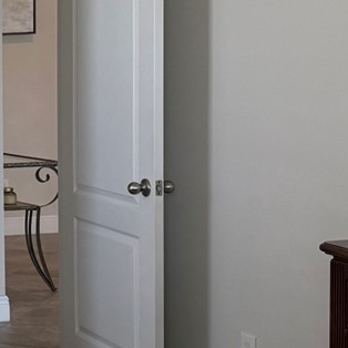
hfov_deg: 13.7
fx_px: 1228
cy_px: 114
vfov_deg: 16.1
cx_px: -346
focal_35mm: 108
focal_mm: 6.76
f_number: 1.78
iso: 100
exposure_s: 1/212
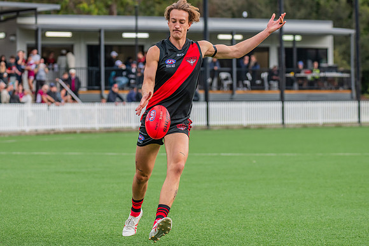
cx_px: 184
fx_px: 1867
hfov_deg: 11.3
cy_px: 123
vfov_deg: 7.5
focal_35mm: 182
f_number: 5.6
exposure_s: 1/1250
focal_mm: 170
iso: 800
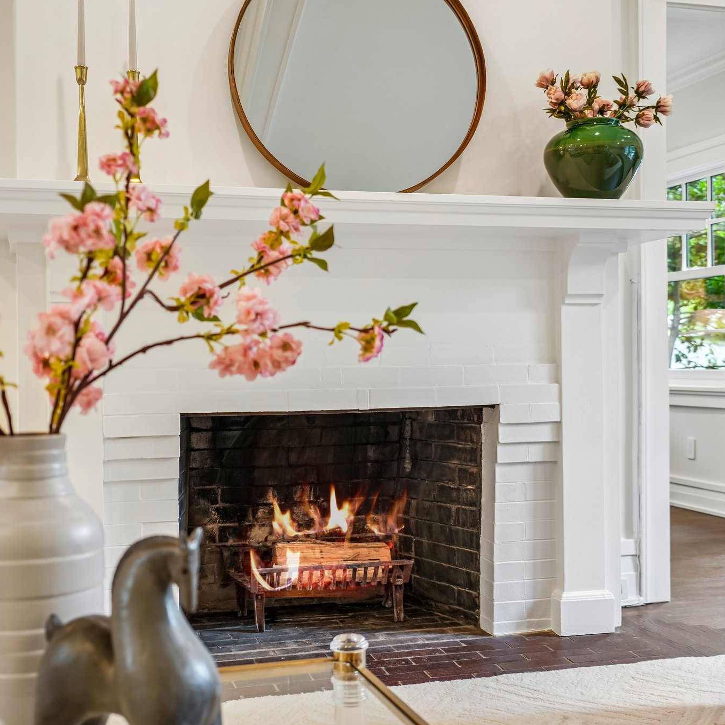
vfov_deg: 40.9
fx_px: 972
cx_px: 335
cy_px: 364
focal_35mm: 41
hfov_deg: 40.9
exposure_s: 1/20
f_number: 4
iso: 400
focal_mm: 32
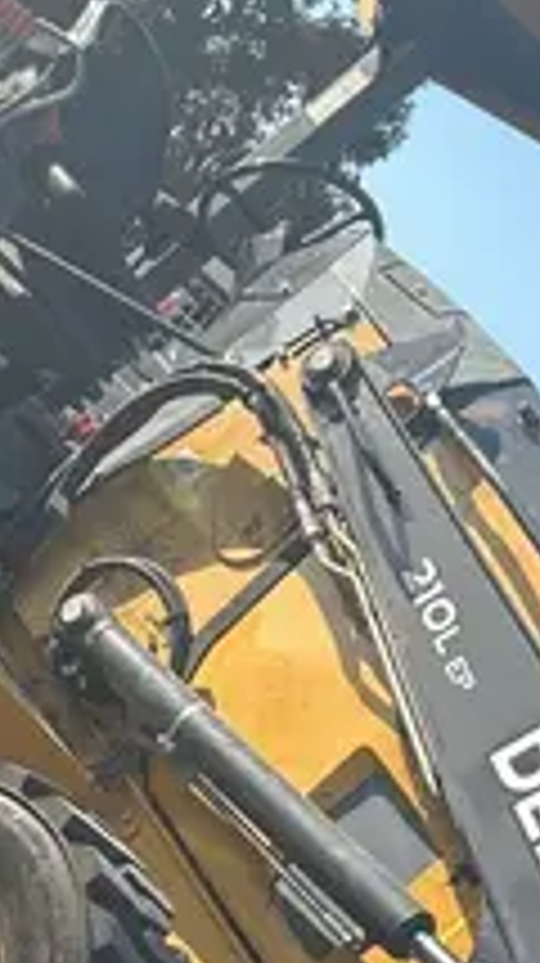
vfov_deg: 20.9
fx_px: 2475
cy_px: 1073
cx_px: 117
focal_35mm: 97
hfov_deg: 12.4
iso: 50
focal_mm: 5.7
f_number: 1.5
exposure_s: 1/2083
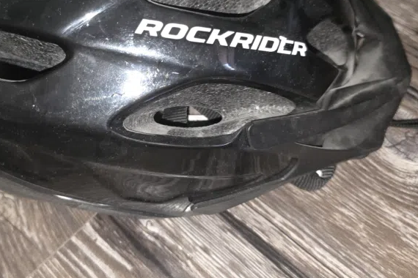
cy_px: 91
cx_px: 149
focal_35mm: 43
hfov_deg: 44.9
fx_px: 499
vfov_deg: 30.9
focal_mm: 6.3
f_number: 1.7
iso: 3200
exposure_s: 1/12
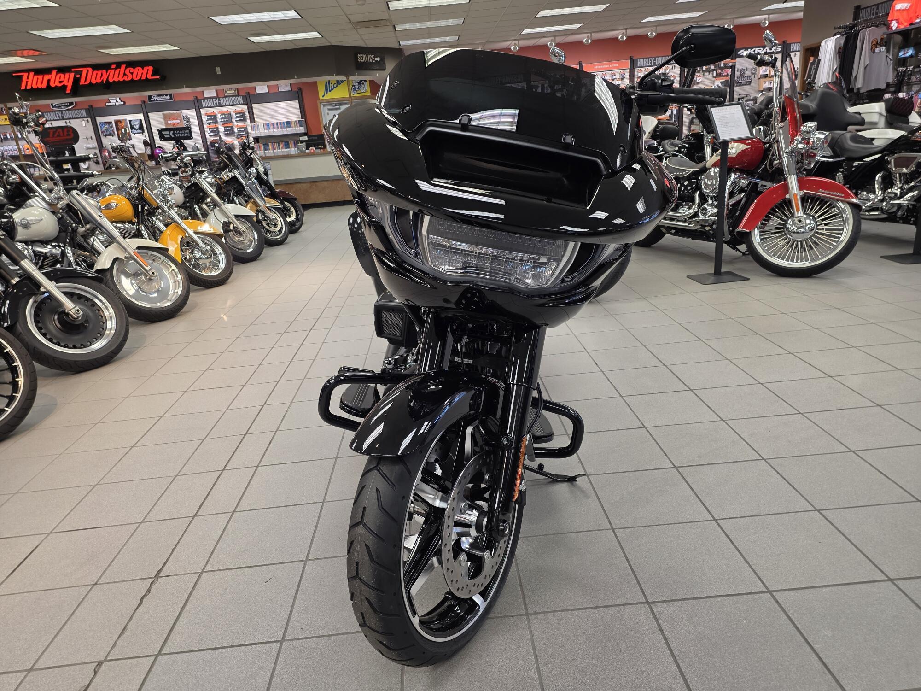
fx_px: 612
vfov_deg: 58.9
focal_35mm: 23
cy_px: 346
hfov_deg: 73.9
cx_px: 460
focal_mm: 6.25
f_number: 1.7
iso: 160
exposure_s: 1/120
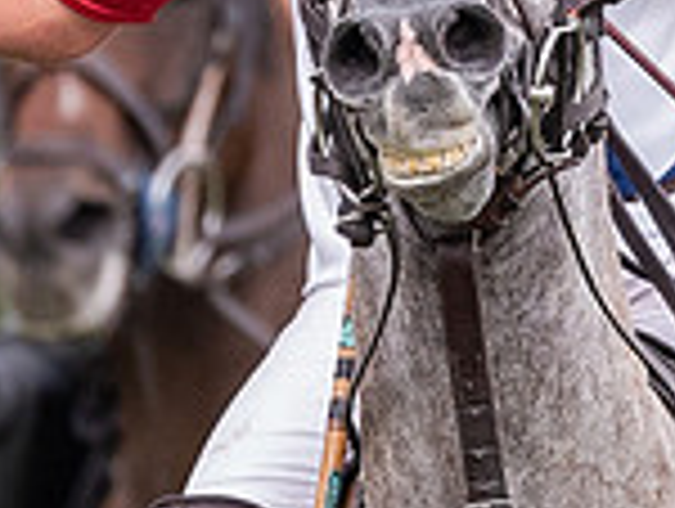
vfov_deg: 0.3
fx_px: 85409
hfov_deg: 0.5
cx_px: -1068
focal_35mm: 4373
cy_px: 258
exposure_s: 1/2000
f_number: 4
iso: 800
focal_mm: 500
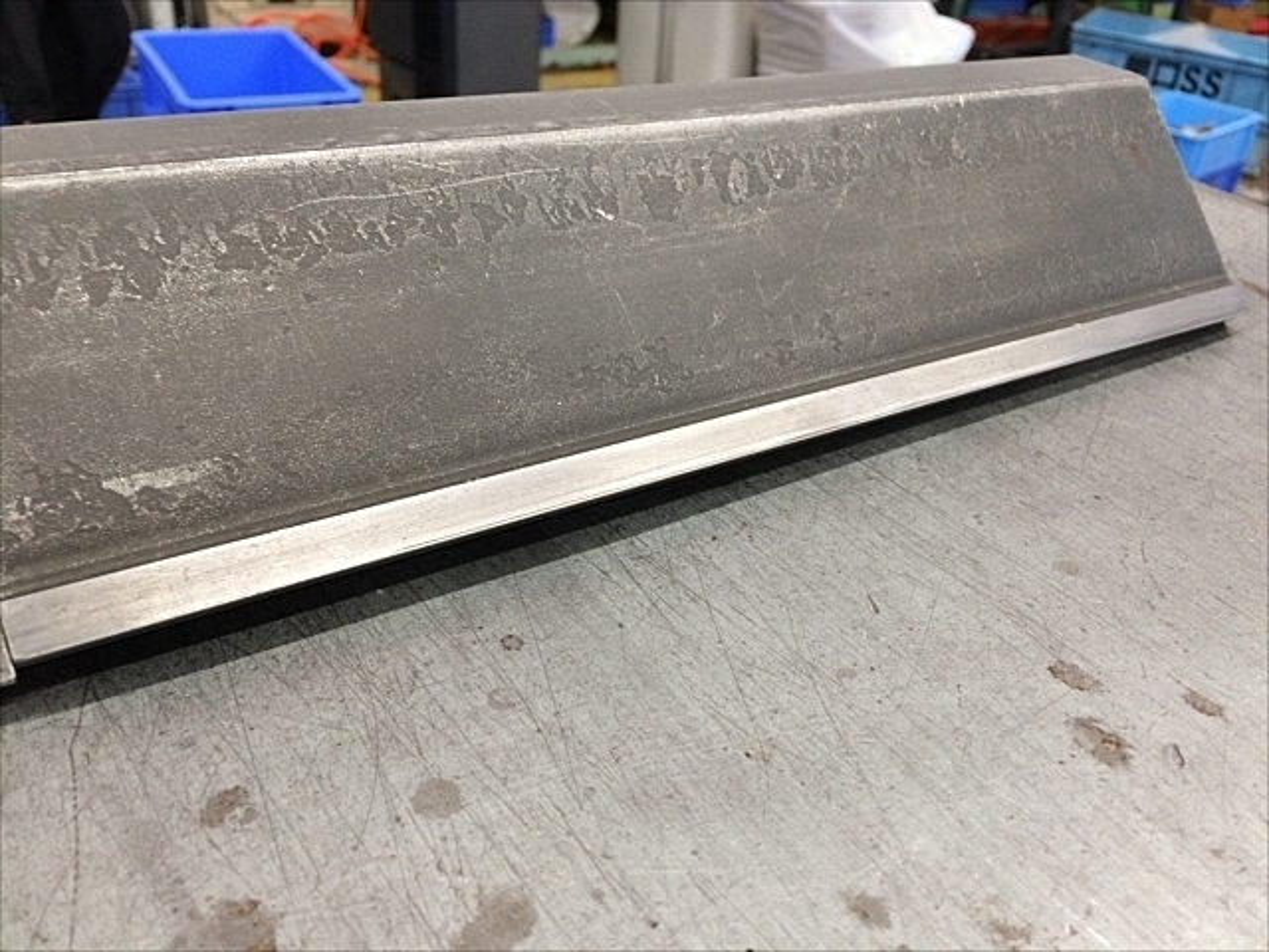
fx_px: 1063
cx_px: 634
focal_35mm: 29
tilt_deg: -34.0
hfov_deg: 61.7
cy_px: 476
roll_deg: -5.4
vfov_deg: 48.2
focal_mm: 4.15
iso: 100
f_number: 2.2
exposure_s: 1/30
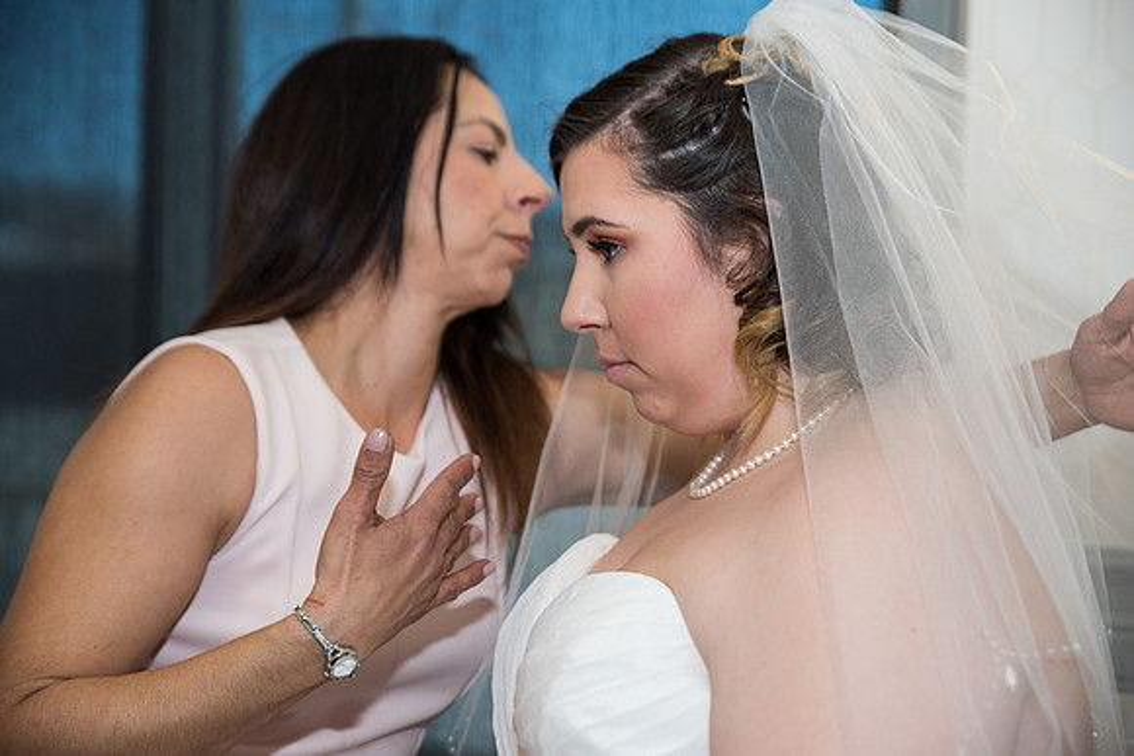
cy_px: 378
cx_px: 567
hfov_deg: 31.0
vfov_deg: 20.9
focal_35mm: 65
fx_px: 2048
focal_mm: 65
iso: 500
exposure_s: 1/160
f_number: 3.2
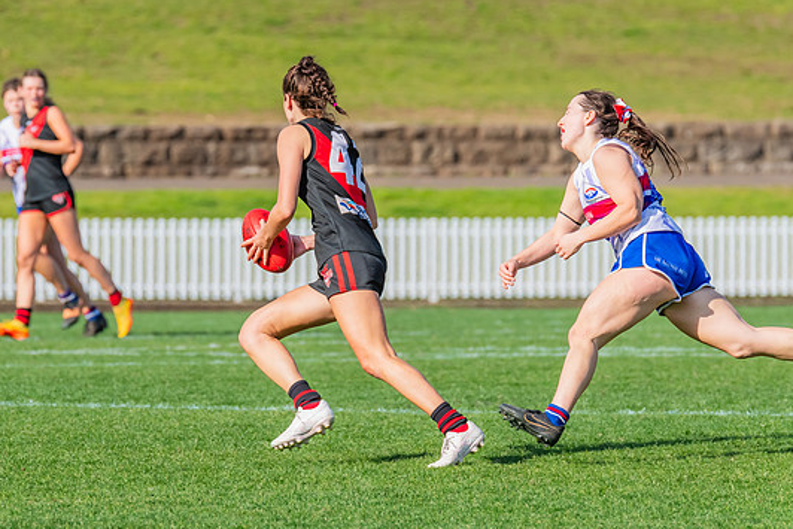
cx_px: 309
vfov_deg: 2.5
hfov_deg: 3.7
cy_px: 212
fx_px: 12118
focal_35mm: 550
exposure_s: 1/1250
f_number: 10
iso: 800
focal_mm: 420
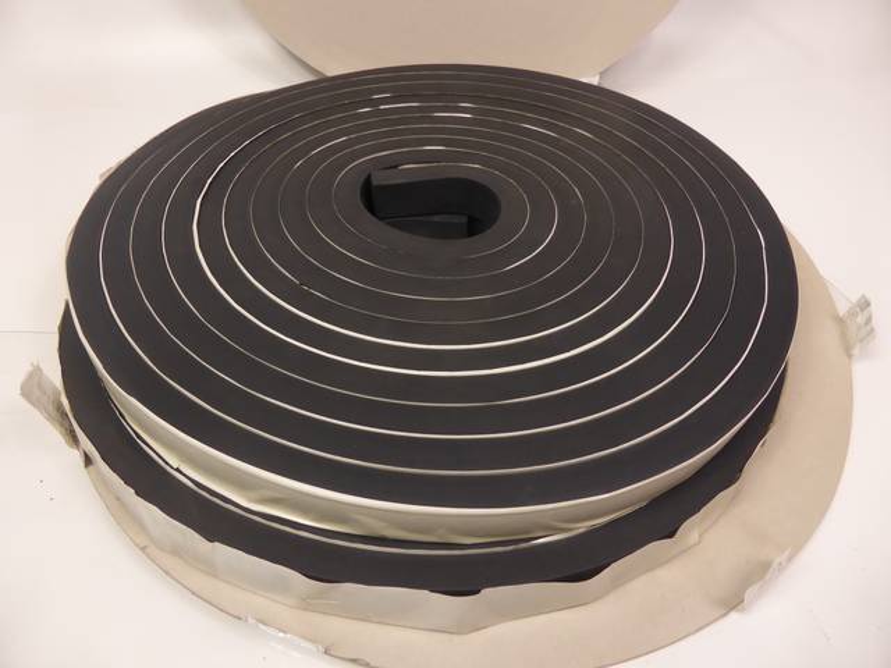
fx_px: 643
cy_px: 334
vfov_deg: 54.9
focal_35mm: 25
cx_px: 446
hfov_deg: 69.4
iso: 250
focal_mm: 4.3
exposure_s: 1/60
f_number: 3.3
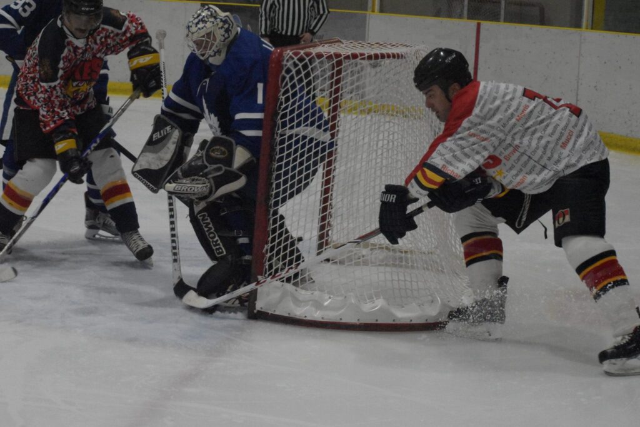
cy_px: 214
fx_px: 1867
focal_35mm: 105
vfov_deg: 13.0
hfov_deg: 19.5
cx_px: 320
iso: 10000
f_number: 14
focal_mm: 70
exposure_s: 1/400
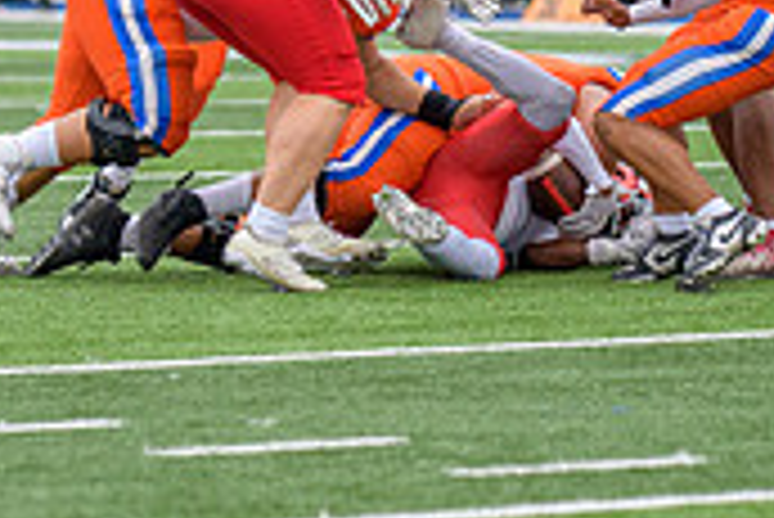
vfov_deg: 2.4
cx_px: 189
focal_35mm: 573
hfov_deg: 3.6
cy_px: -16
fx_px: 12330
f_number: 2.8
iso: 360
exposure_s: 1/800
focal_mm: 170
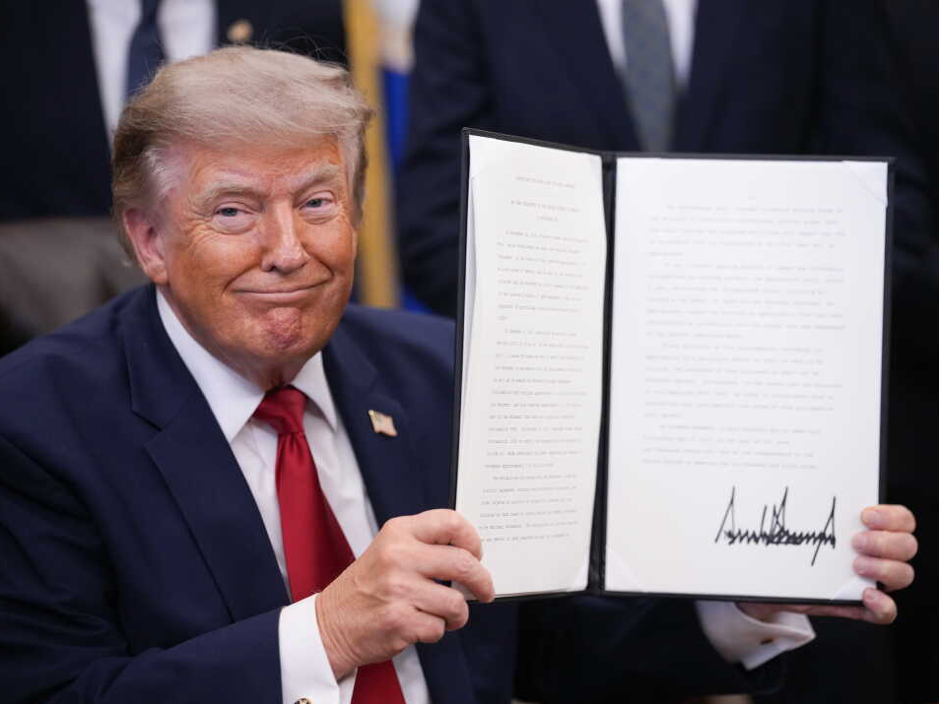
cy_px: 353
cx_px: 502
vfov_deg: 13.3
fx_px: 3011
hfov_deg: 17.7
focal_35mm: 111
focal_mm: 100
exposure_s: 1/500
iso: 1600
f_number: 2
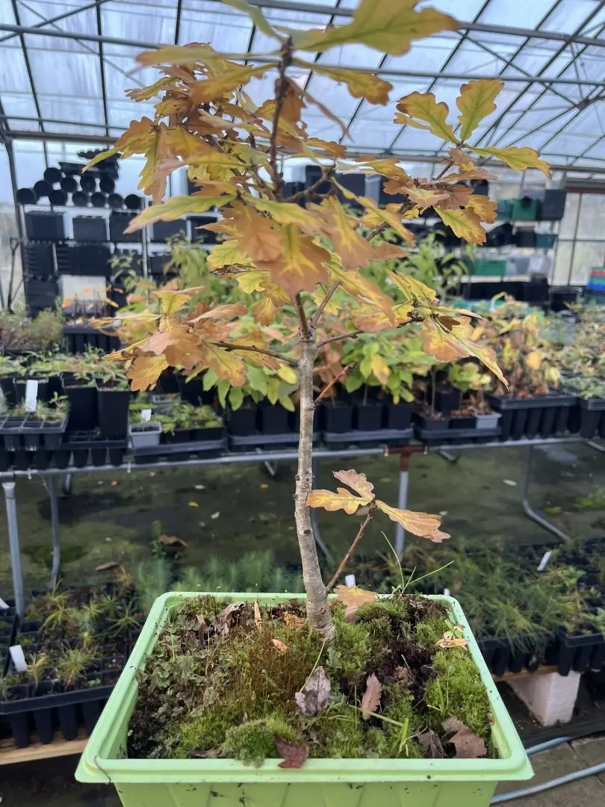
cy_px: 404
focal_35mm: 26
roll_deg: -2.2
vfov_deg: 67.3
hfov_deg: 53.1
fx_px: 606
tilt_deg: -14.1
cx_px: 302
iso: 125
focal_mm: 5.1
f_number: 1.6
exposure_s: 1/112
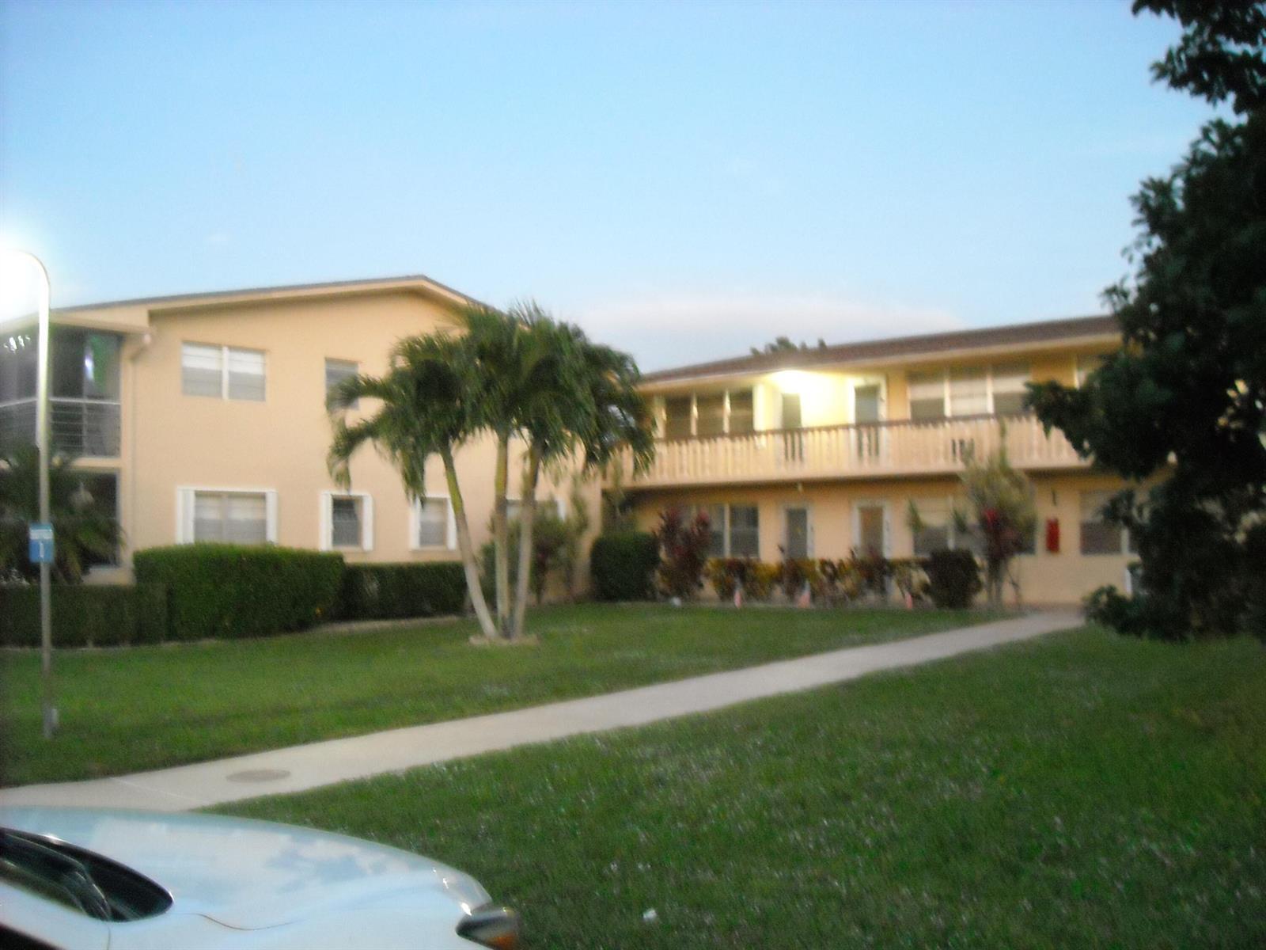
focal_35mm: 35
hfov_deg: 52.6
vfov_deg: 40.7
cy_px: 475
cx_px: 633
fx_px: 1280
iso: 800
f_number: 2.8
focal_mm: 5.7
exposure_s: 1/7
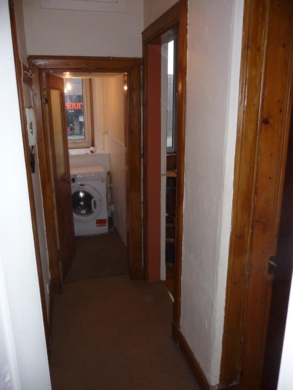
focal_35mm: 28
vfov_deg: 63.4
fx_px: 316
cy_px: 195
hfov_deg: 49.7
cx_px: 146
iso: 100
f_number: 3.3
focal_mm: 4.7
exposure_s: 1/30
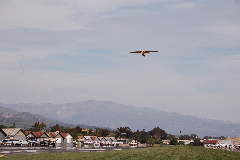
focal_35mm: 123
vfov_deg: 11.1
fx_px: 819
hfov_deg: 16.7
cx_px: 120
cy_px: 80
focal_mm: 82
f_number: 9
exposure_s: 1/1250
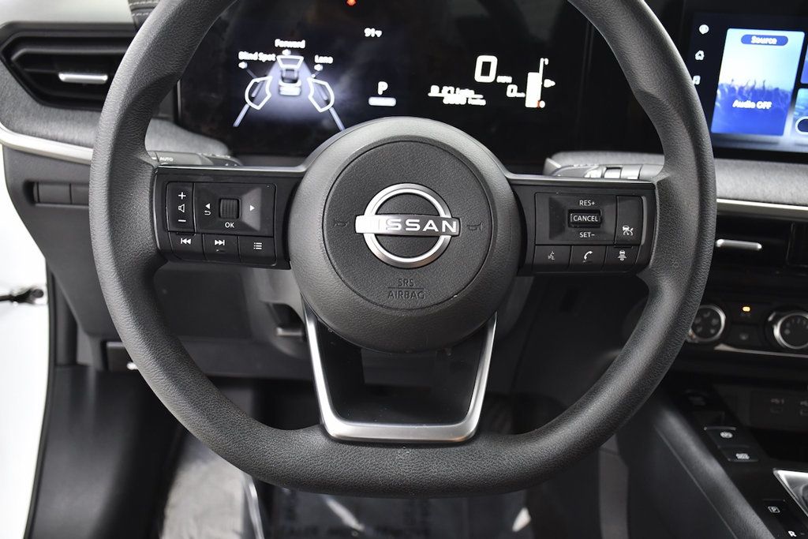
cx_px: 404
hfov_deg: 48.5
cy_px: 270
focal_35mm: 40
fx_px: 898
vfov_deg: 33.4
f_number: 4
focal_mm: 27
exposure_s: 1/80
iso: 1250
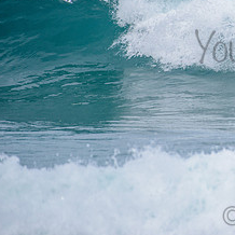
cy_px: 37
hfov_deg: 1.5
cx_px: 306
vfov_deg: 1.5
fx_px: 8687
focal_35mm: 1131
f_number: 5.6
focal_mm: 500
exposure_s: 1/2000
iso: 200
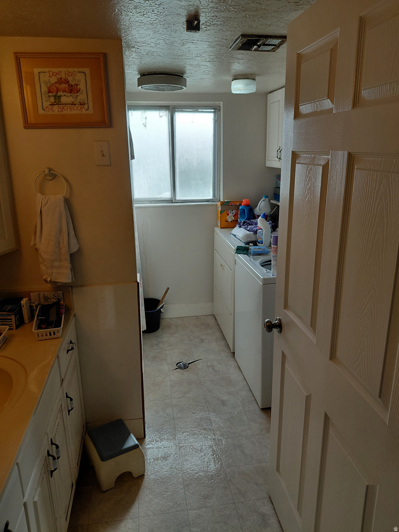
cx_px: 200
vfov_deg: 69.4
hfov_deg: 54.9
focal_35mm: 25
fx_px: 384
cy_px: 266
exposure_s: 1/273
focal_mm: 4.69
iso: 50
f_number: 1.8
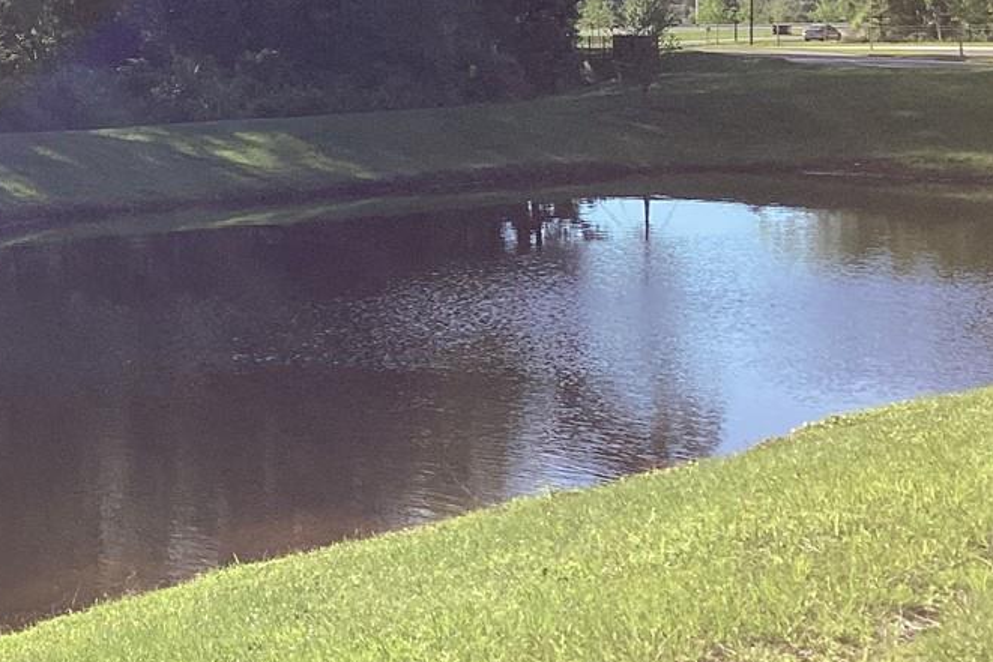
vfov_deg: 17.3
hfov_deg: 25.6
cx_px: 218
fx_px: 2152
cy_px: 96
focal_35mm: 78
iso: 25
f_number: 2.4
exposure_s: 1/1101
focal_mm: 3.3
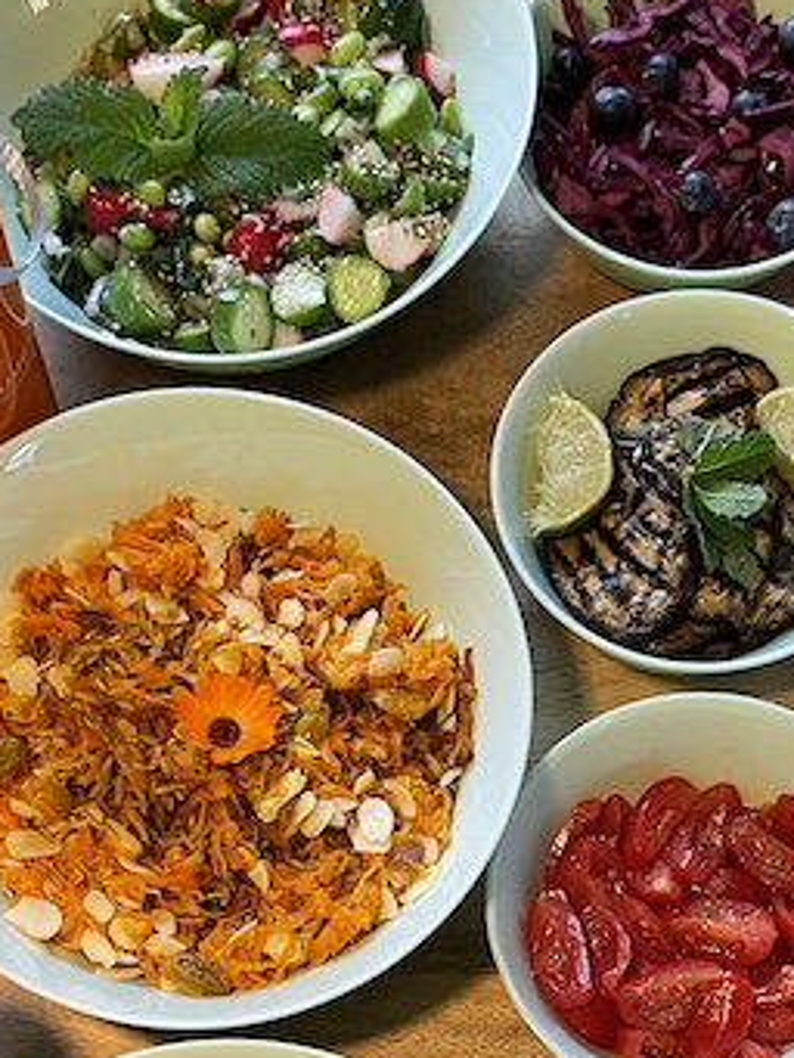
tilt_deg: -78.2
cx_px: 403
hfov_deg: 24.0
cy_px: 1201
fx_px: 1864
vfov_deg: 28.4
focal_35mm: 61
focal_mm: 4.2
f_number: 1.6
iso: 160
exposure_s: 1/50
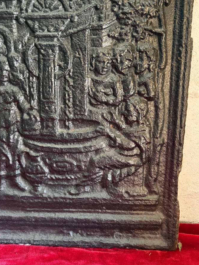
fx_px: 268
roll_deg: +0.7
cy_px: 98
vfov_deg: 52.0
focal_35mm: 35
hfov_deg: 40.6
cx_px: 83
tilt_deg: -17.6
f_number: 1.6
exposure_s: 1/40
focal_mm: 5.96
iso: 640
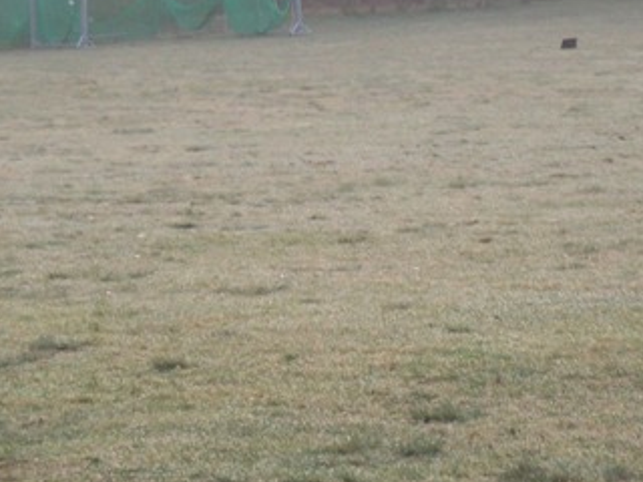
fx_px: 4347
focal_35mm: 234
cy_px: 32
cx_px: 338
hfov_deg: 8.5
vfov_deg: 6.3
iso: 100
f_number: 4.4
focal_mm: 19.2
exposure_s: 1/125
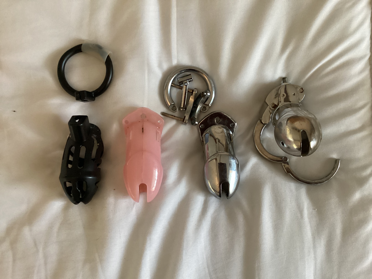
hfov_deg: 58.4
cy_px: 140
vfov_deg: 45.4
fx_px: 333
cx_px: 186
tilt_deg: -82.4
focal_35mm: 31
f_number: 2.4
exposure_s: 1/40
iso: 400
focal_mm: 3.3
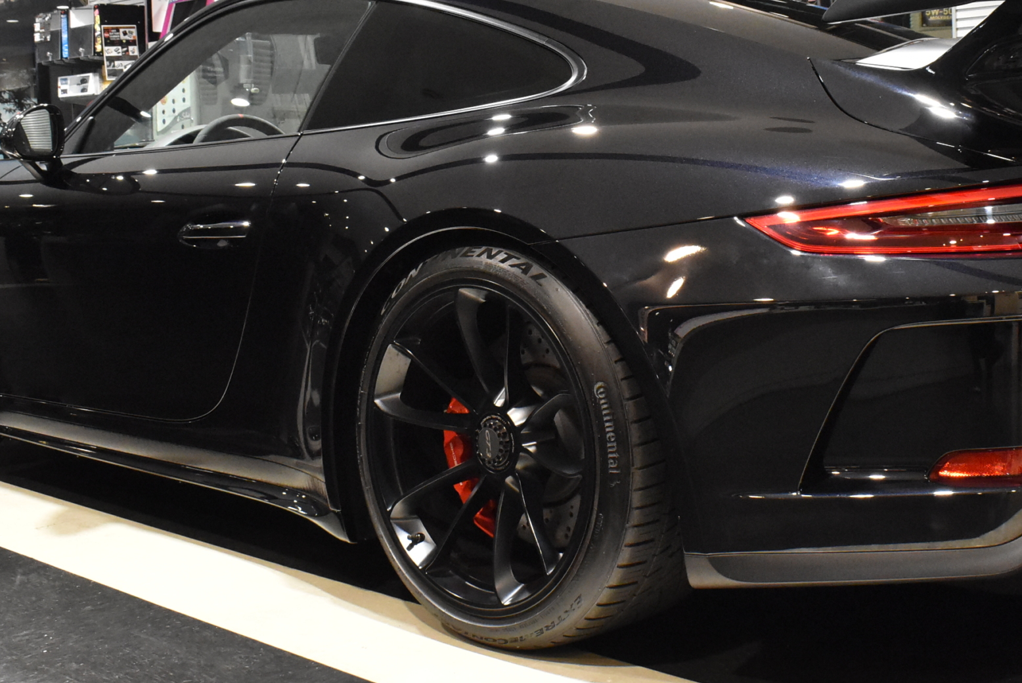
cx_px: 617
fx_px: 1472
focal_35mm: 52
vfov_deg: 25.9
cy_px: 214
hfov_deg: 38.1
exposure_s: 1/30
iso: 4500
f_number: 9
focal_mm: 21
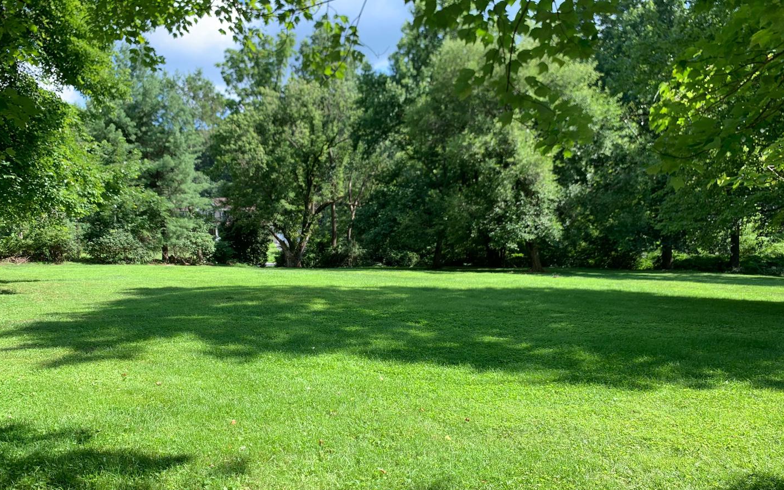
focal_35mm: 28
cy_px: 281
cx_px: 392
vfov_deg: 44.4
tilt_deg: -5.0
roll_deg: -0.8
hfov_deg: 66.5
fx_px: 598
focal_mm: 4.25
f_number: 1.8
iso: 25
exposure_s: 1/474
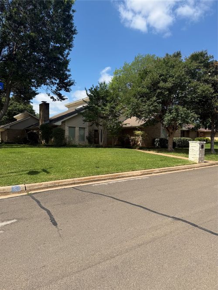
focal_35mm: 24
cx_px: 109
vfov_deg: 71.6
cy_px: 145
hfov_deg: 56.8
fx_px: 202
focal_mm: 6.76
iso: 80
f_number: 1.78
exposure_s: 1/4673
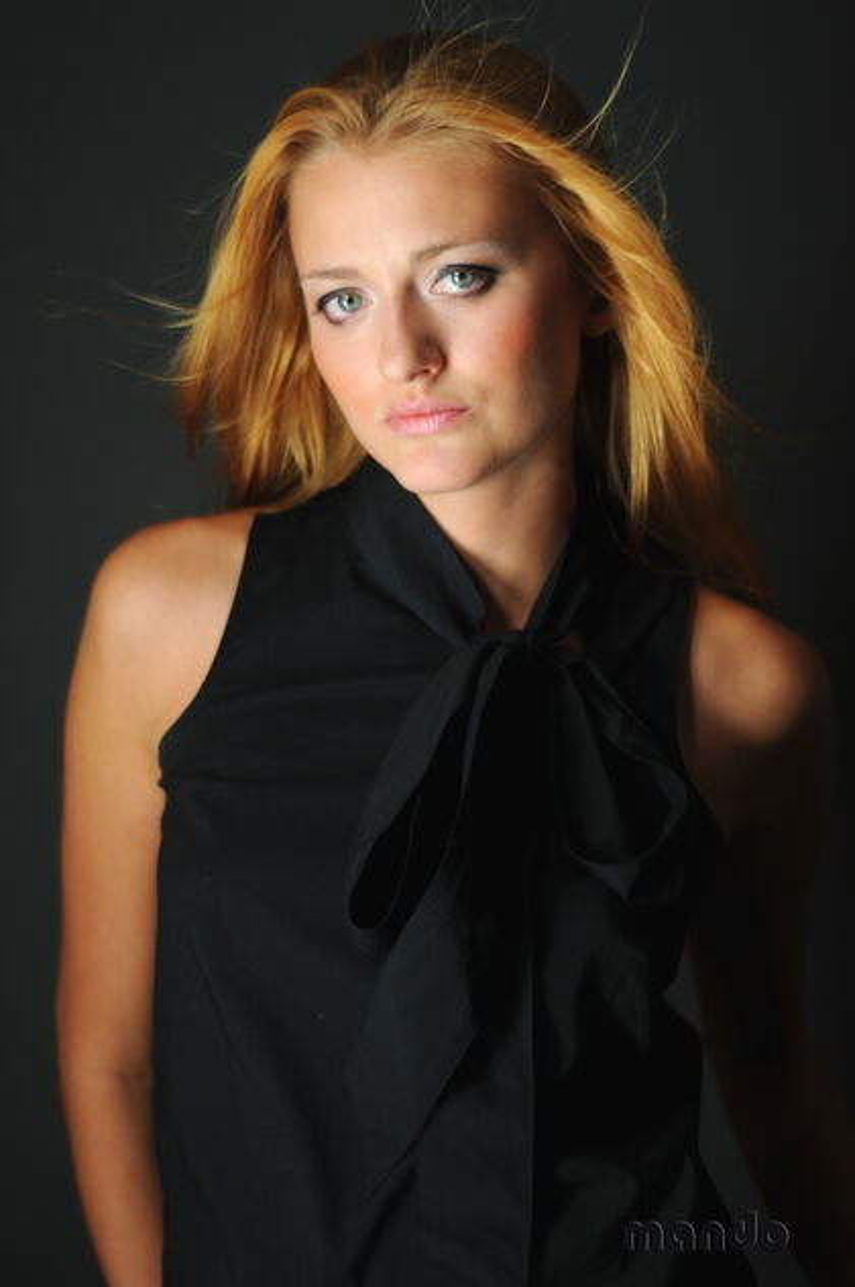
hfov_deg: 18.1
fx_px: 2678
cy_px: 644
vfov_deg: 27.0
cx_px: 428
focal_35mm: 75
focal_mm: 50
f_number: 1.8
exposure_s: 1/500
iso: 200
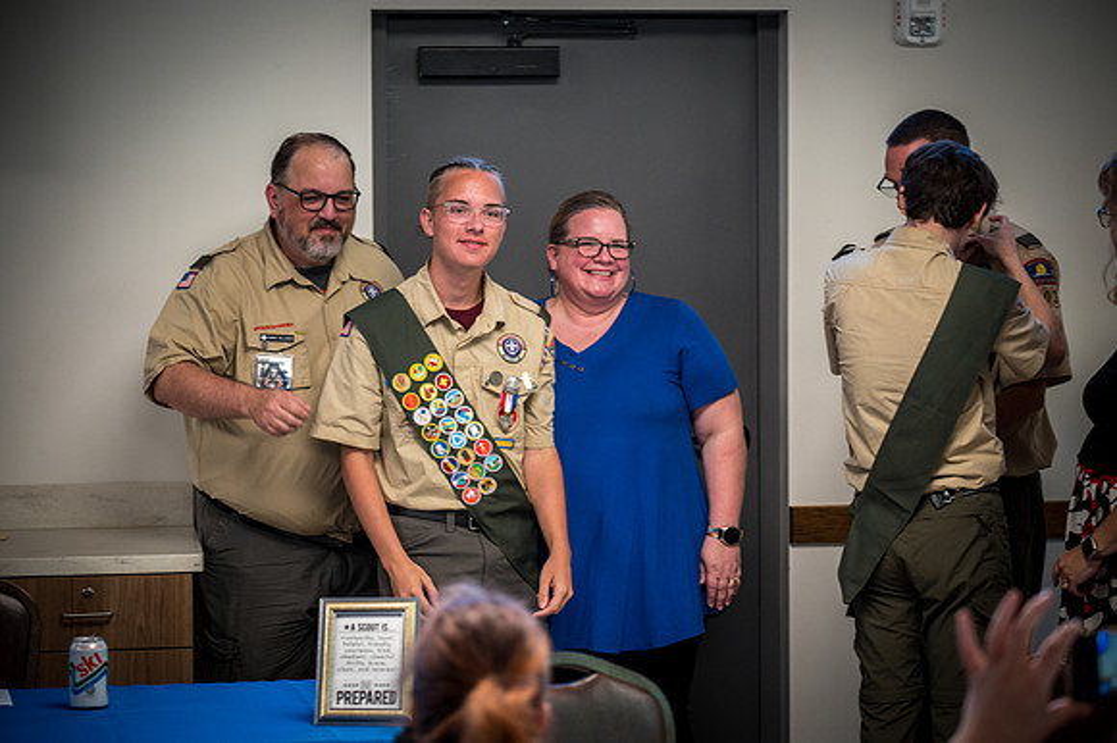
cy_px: 372
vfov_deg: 11.4
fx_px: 3721
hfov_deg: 17.1
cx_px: 558
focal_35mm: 120
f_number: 4
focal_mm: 120
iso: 2200
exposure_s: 1/125
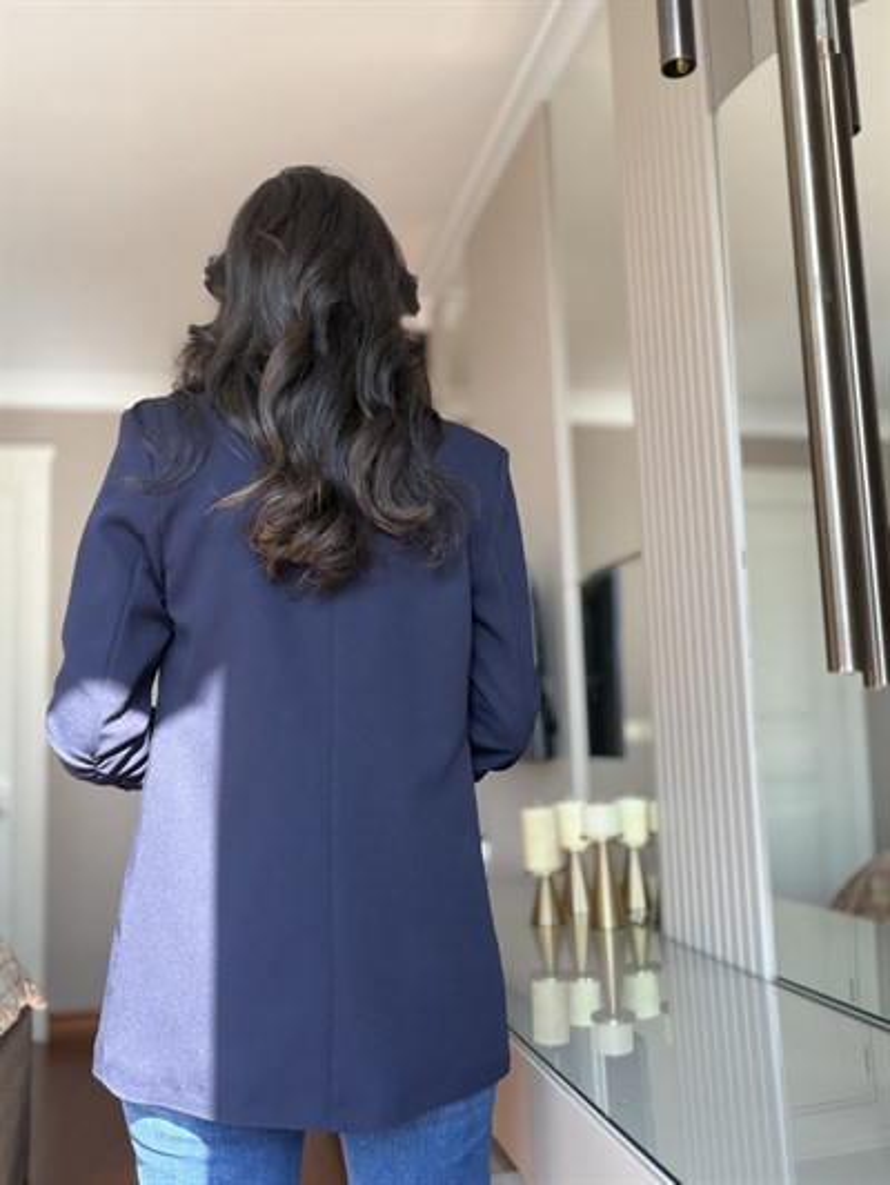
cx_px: 445
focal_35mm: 30
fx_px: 1028
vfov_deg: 60.0
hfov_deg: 46.8
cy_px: 592
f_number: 1.9
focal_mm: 2.71
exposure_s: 1/121
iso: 64
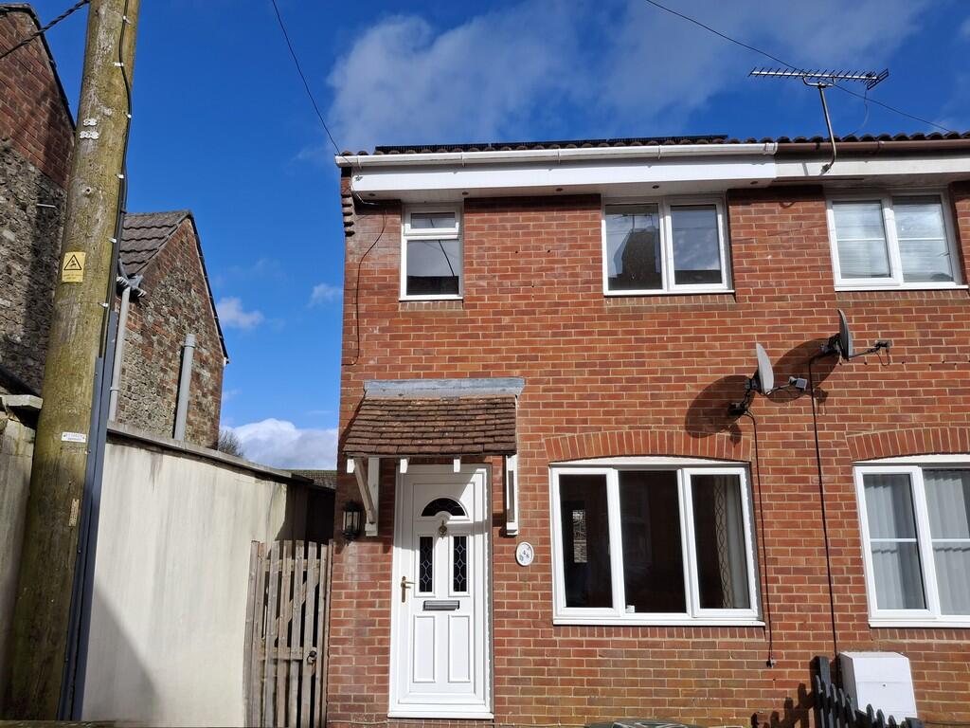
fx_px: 701
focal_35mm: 25
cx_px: 485
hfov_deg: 69.4
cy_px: 364
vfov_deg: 54.9
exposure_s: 1/3333
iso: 32
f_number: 1.8
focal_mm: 4.69
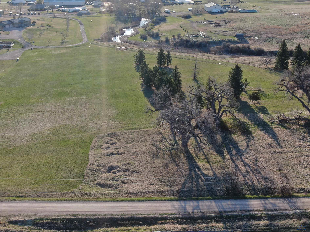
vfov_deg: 30.3
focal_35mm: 48
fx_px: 430
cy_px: 116
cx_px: 155
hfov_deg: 39.7
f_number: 3.8
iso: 100
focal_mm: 8.6
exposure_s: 1/320
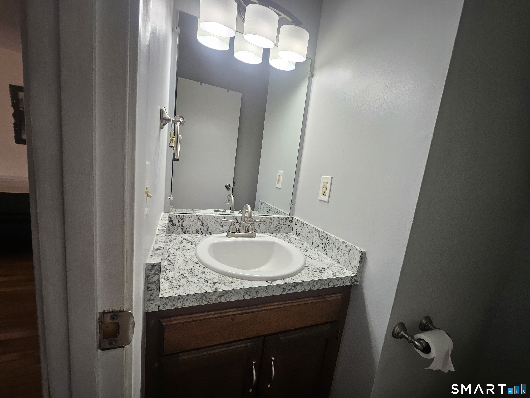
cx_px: 265
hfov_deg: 106.2
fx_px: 199
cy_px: 199
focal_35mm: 13
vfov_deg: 89.9
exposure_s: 1/60
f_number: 2.2
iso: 80
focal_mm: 1.7
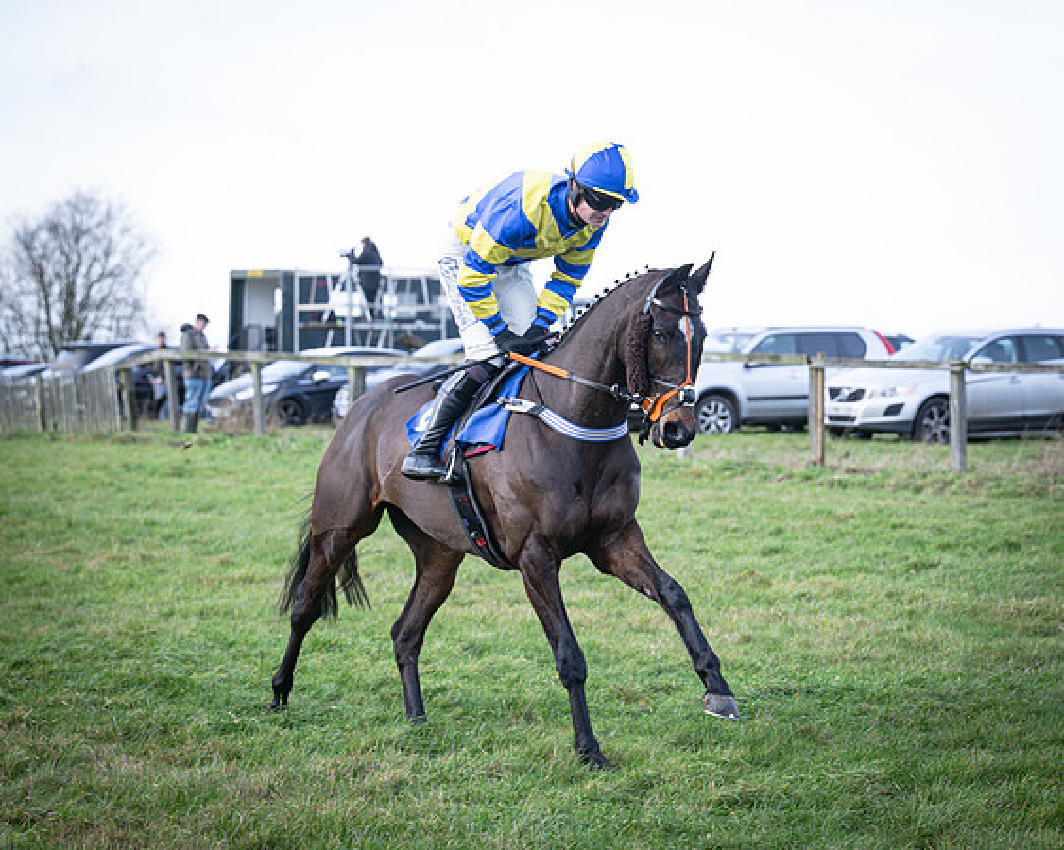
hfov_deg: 17.0
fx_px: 3554
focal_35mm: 113
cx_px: 721
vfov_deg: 13.6
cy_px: 423
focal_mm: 72
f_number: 4
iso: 400
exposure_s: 1/800
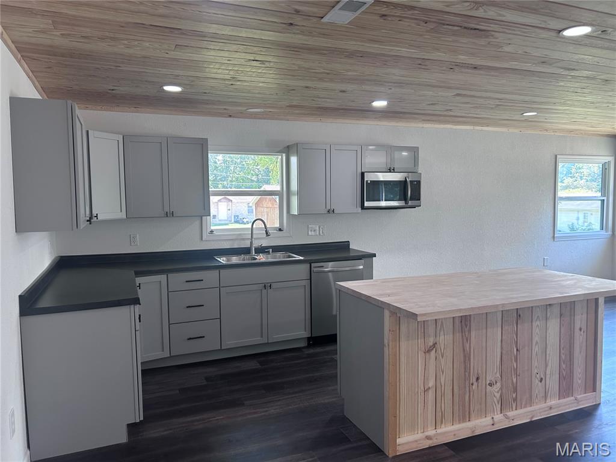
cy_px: 231
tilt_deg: -4.2
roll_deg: -0.1
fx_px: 463
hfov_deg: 67.3
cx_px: 308
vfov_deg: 53.1
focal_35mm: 26
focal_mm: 5.7
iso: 100
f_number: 1.5
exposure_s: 1/120
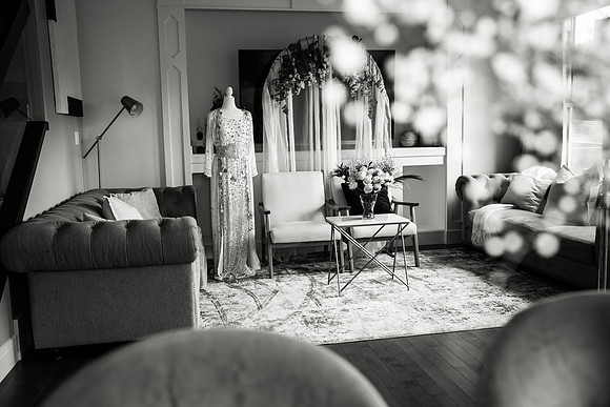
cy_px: 204
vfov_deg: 39.5
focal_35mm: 33
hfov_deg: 56.5
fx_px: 567
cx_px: 305
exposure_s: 1/125
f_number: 2.8
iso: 640
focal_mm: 33
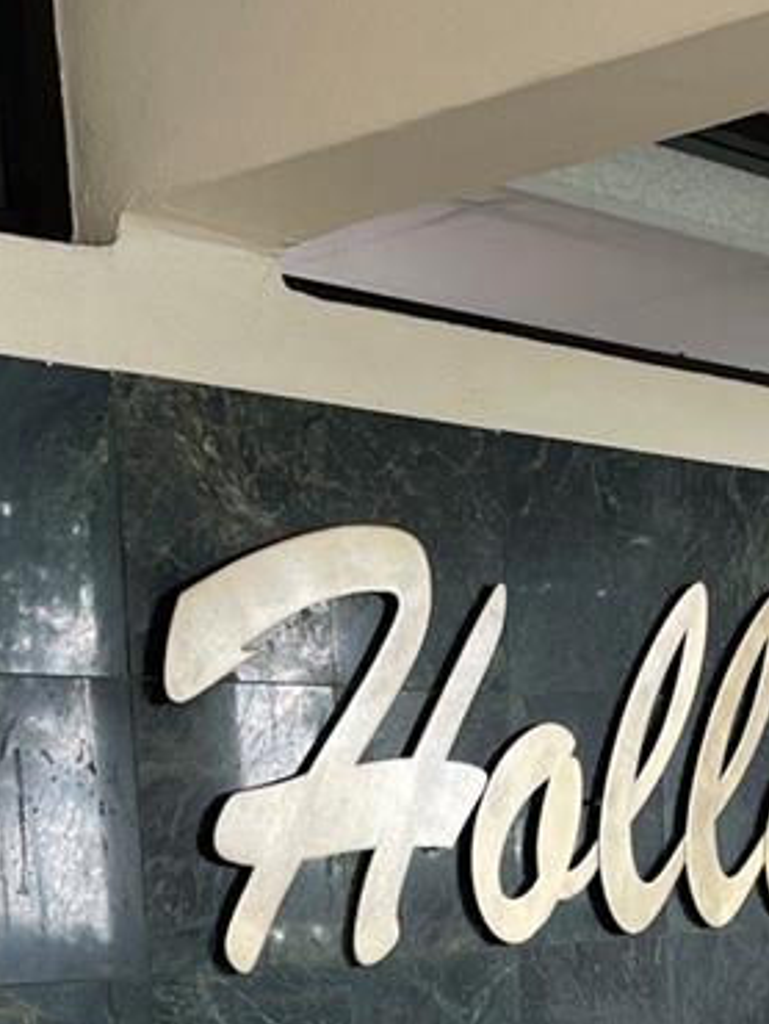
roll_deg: +2.8
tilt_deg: -8.0
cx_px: 379
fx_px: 2396
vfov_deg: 22.4
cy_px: 1204
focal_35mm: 81
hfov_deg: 18.2
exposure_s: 1/120
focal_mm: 5.1
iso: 40
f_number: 1.6
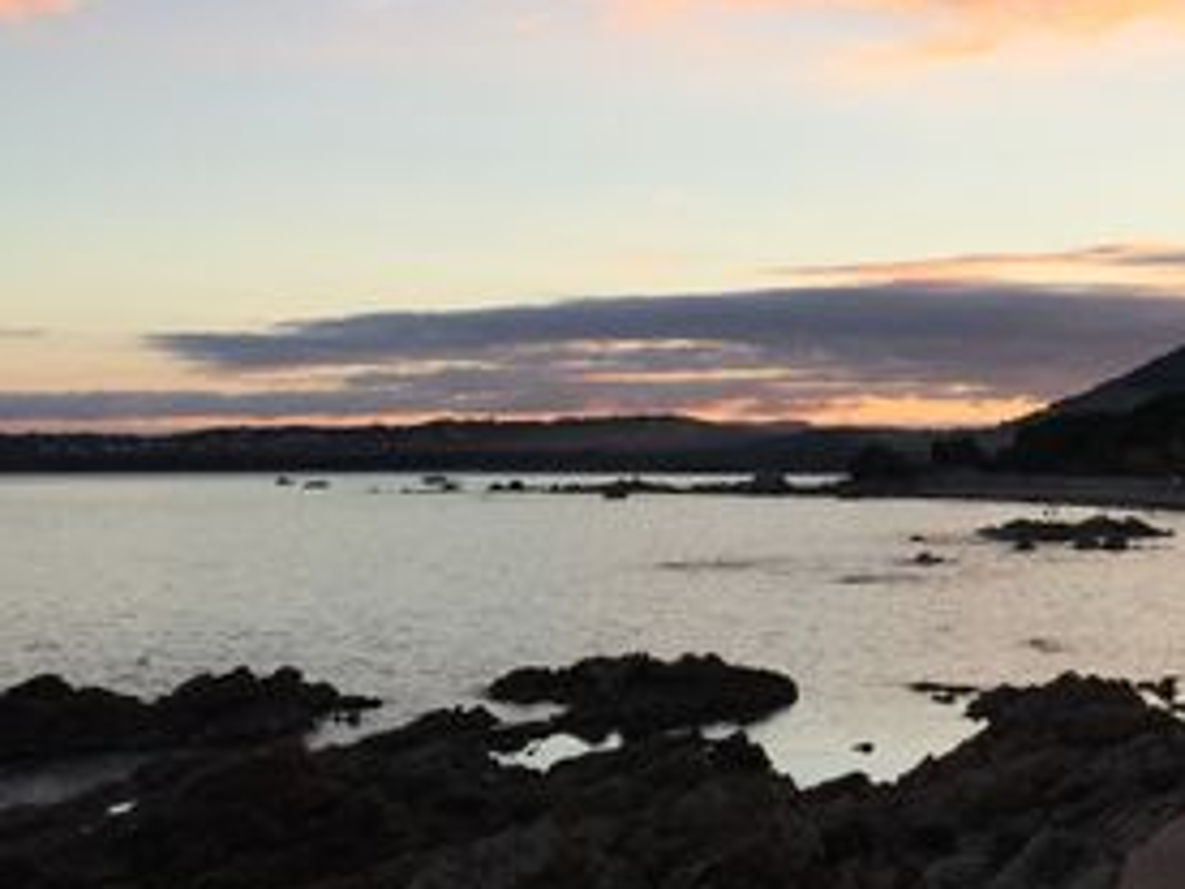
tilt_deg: +4.3
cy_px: 326
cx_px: 773
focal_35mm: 63
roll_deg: -0.3
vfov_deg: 23.2
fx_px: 2157
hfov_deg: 30.5
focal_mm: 4.15
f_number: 2.2
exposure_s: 1/628
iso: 32
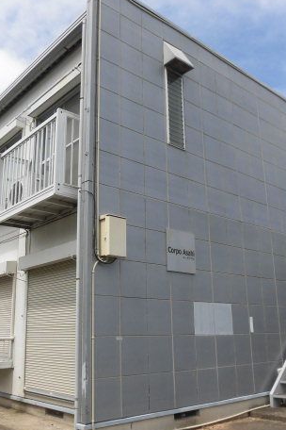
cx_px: 128
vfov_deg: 54.4
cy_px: 218
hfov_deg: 37.8
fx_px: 417
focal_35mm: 35
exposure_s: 1/250
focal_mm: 4.3
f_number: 7.8
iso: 100
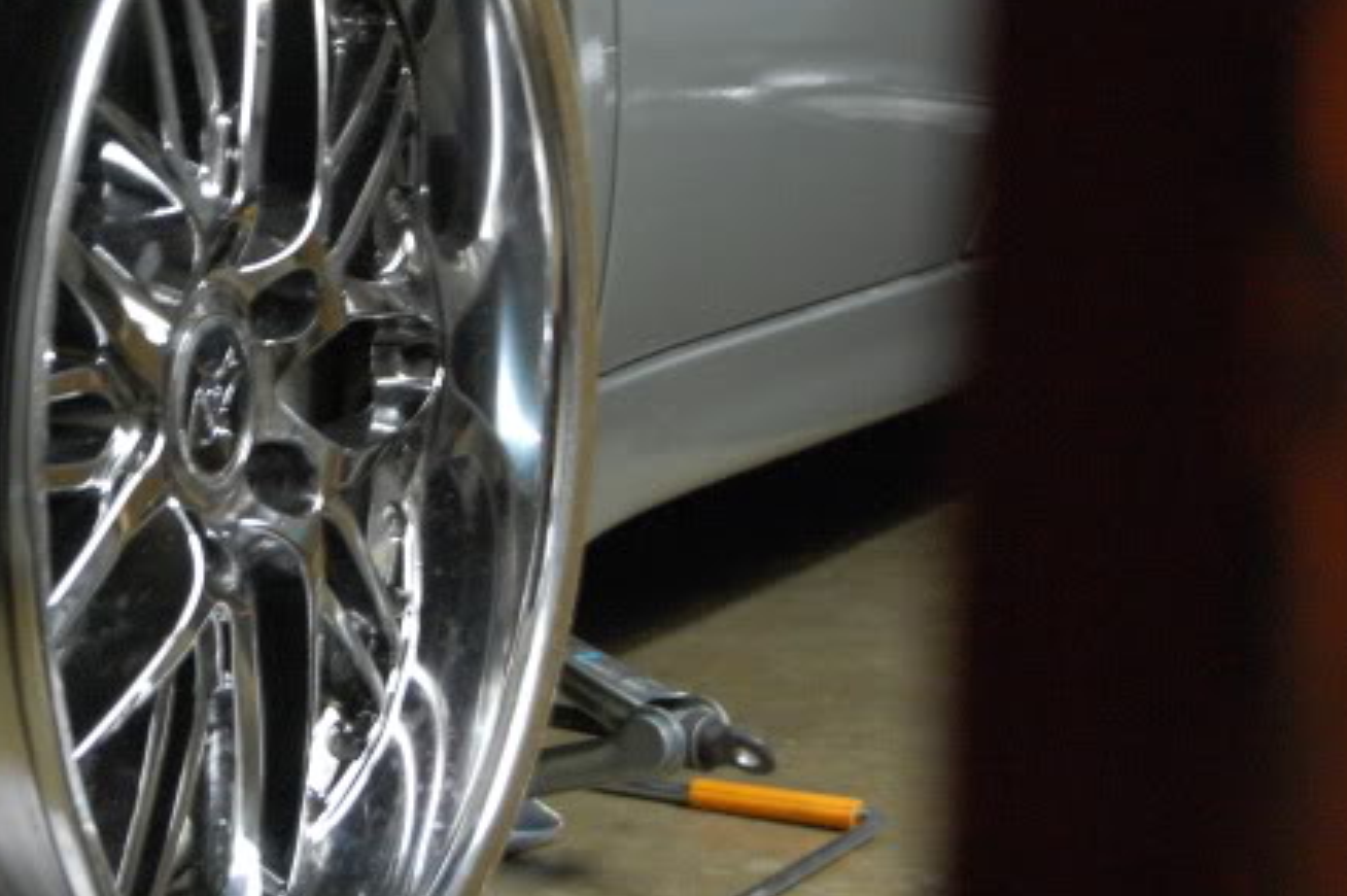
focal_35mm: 132
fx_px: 4935
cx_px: 255
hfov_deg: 15.4
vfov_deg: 10.4
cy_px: 286
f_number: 5.6
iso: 1600
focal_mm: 48
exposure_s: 1/8
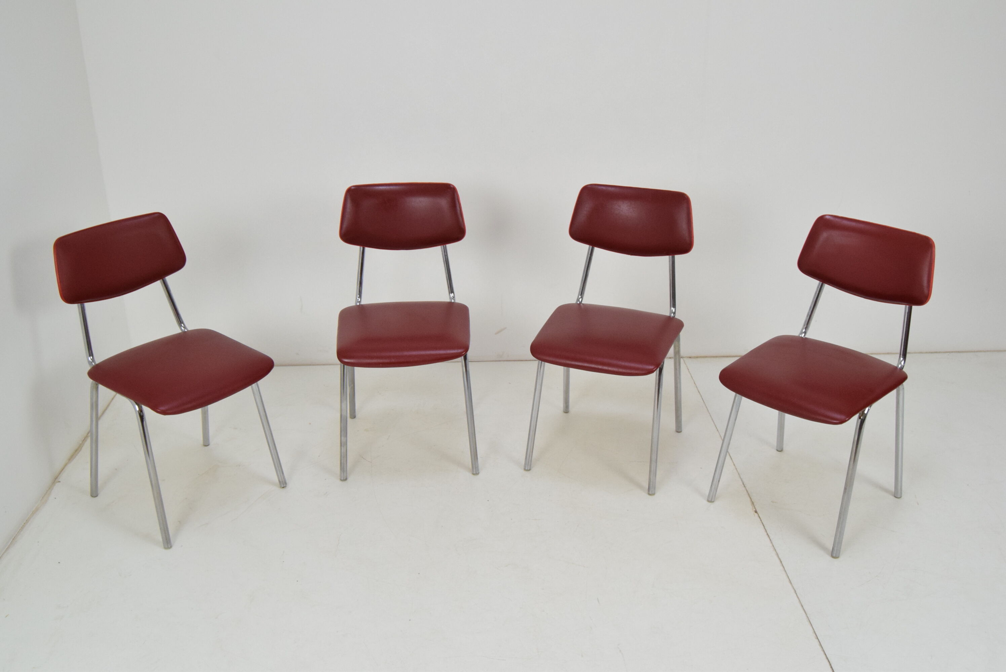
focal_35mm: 34
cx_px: 503
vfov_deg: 38.4
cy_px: 336
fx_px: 965
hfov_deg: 55.1
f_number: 7.1
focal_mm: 23
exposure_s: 1/200
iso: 1600
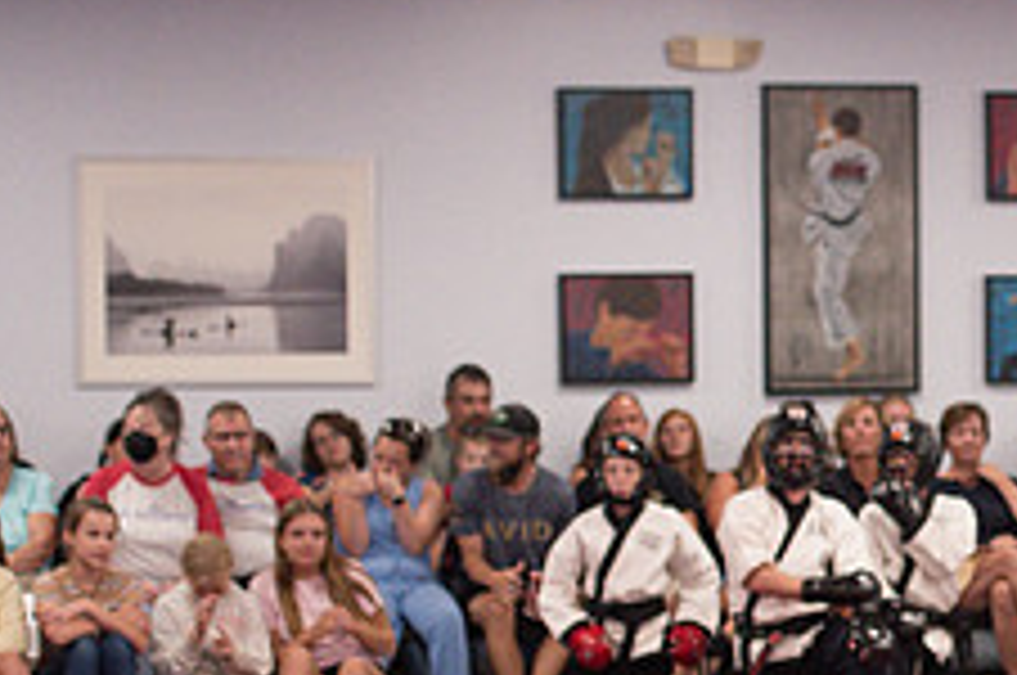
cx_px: 1246
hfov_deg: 11.2
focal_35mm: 180
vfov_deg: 7.6
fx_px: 5078
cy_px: 443
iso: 1600
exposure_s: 1/400
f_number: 2.8
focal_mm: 70
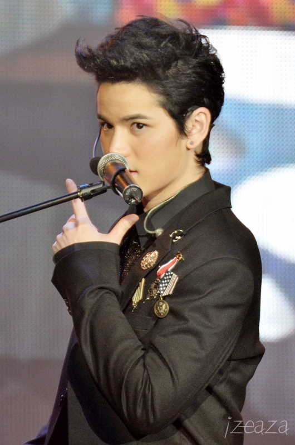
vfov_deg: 5.5
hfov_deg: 3.7
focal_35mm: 375
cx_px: 148
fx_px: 4629
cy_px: 222
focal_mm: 250
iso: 1000
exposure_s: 1/100
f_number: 5.6
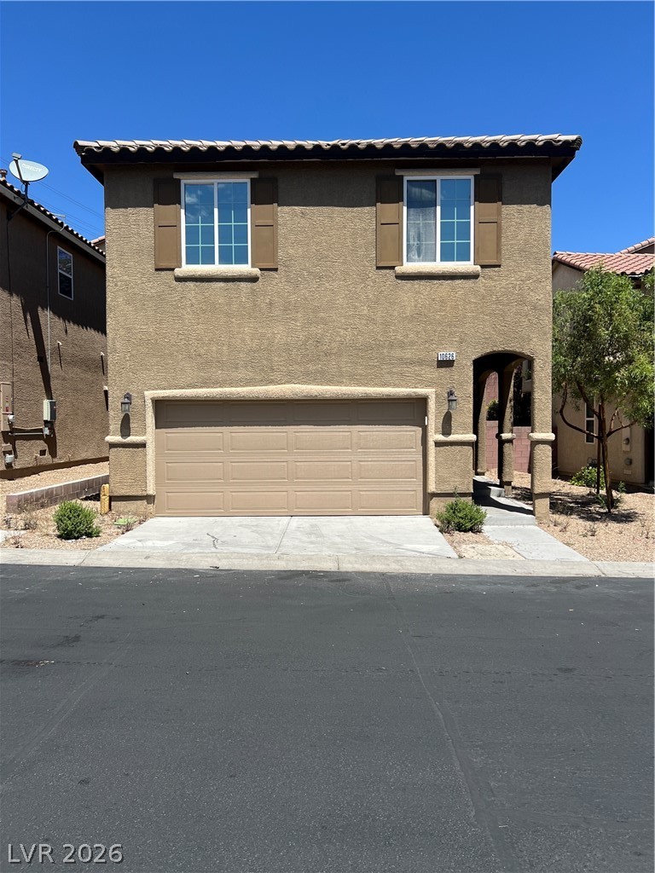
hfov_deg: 53.1
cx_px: 328
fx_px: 656
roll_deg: +0.0
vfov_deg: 67.3
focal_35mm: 26
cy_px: 436
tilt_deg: -0.3
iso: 50
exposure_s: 1/5076
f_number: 1.5
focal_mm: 5.7
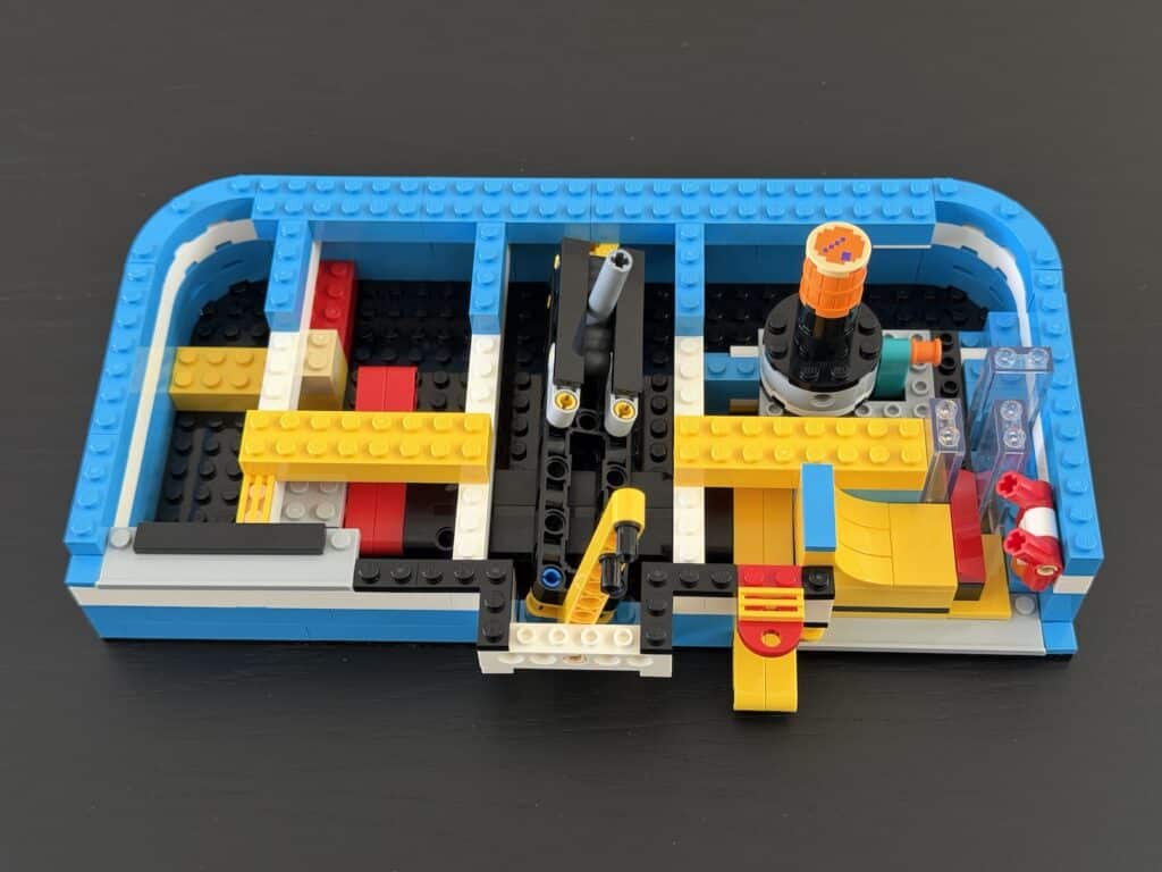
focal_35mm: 48
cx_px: 581
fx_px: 1611
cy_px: 436
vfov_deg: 30.3
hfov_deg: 39.7
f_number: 1.78
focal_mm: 6.76
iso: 250
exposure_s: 1/59
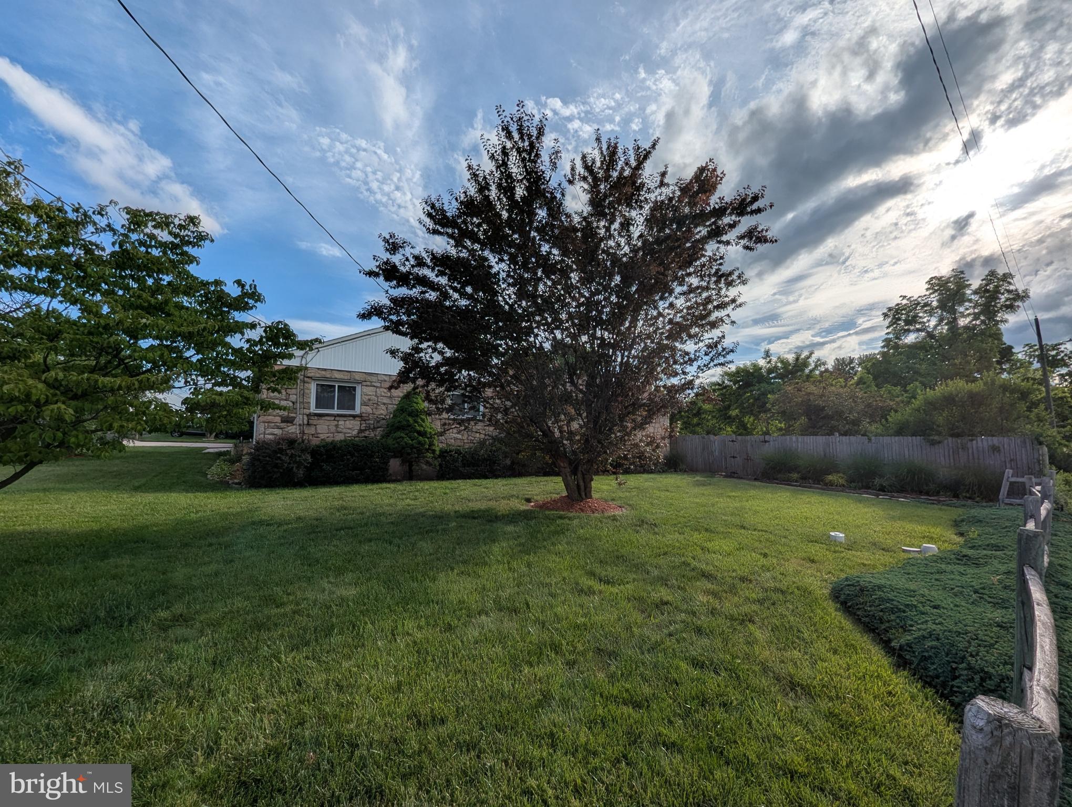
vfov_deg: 90.1
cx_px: 536
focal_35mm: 13
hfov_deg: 106.1
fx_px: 403
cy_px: 404
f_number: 2.2
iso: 35
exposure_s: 1/3690
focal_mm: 1.95
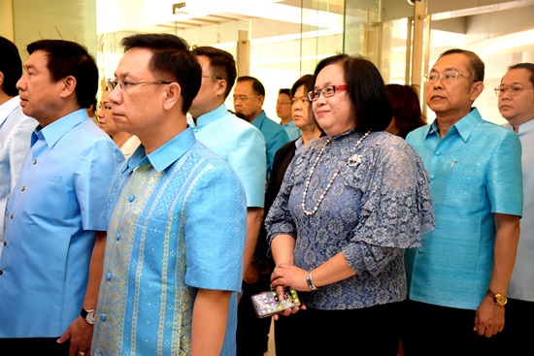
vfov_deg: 28.1
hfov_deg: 41.1
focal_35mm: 48
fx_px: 712
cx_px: 267
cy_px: 178
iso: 1250
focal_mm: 32
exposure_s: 1/125
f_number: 4
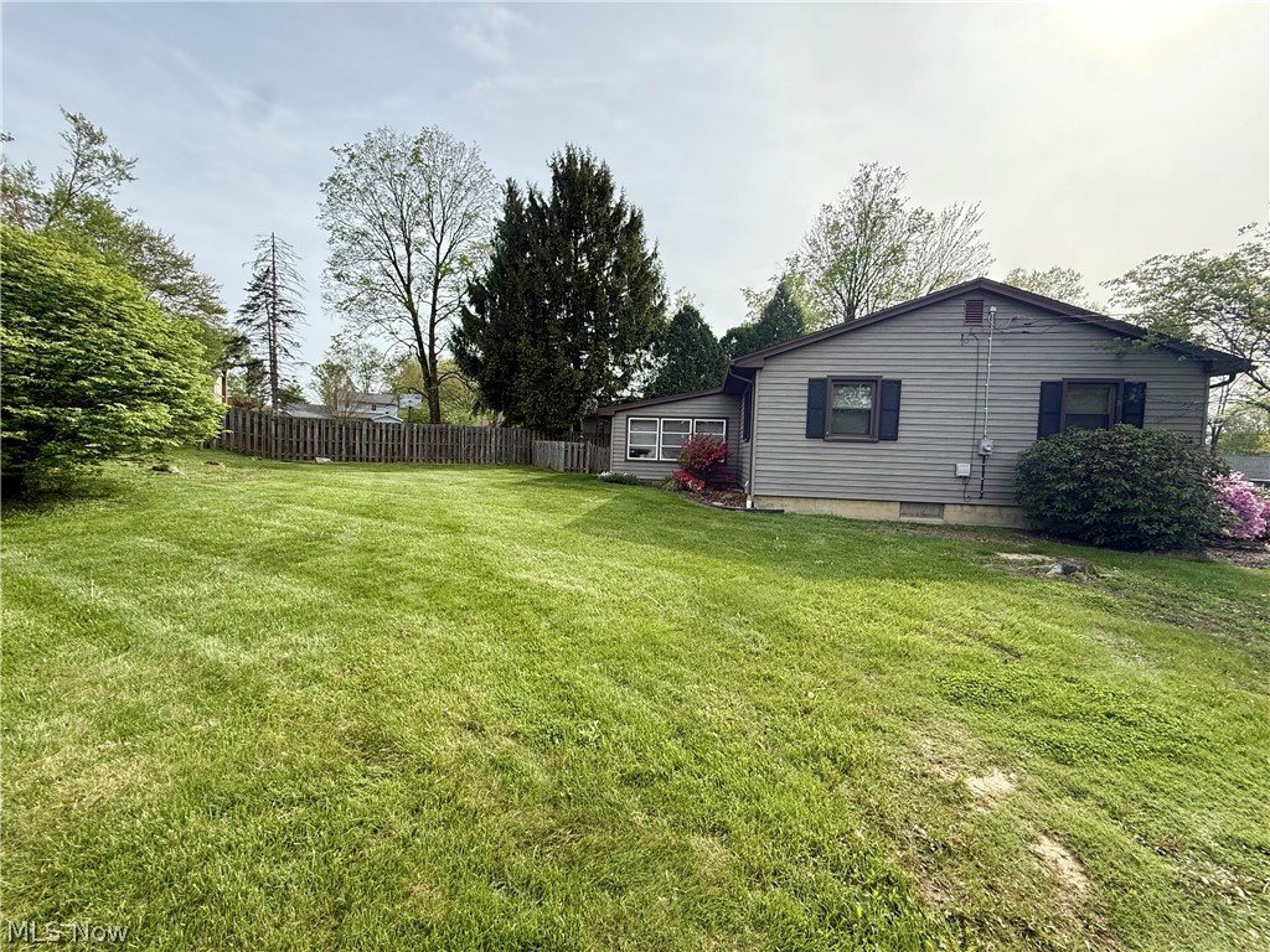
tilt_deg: -2.0
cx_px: 635
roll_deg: -2.0
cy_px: 476
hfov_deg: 102.1
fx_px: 514
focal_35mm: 14
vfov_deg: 85.7
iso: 64
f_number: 2.2
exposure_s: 1/928
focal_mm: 2.22
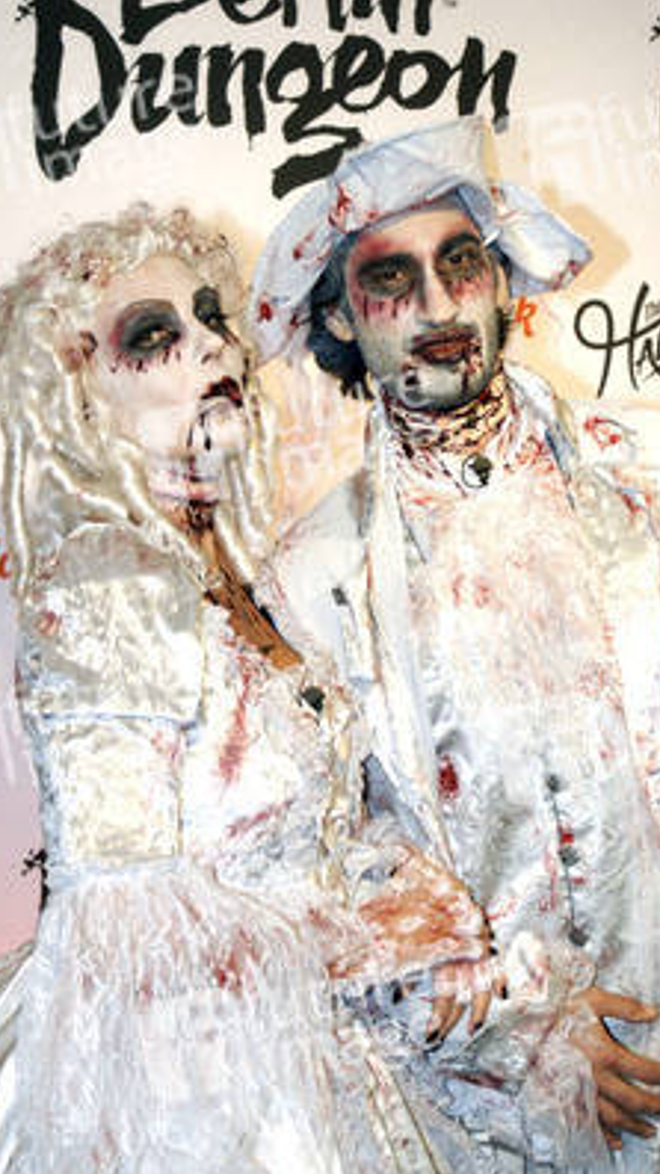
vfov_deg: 22.5
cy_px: 588
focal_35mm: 95
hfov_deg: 12.7
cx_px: 377
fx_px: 2959
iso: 640
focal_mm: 60
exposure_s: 1/250
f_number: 5.6
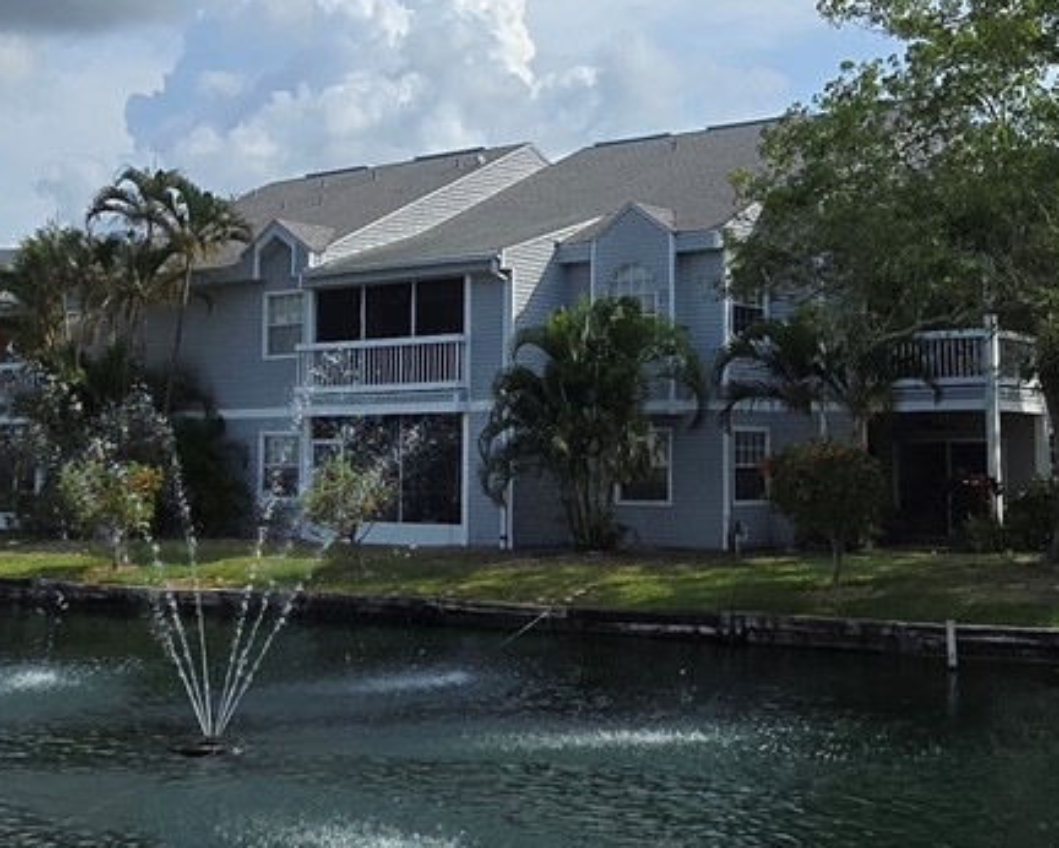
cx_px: 598
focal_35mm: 47
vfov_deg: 31.8
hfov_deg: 39.5
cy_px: 265
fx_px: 1474
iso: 50
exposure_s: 1/2937
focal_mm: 2.2
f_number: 2.2
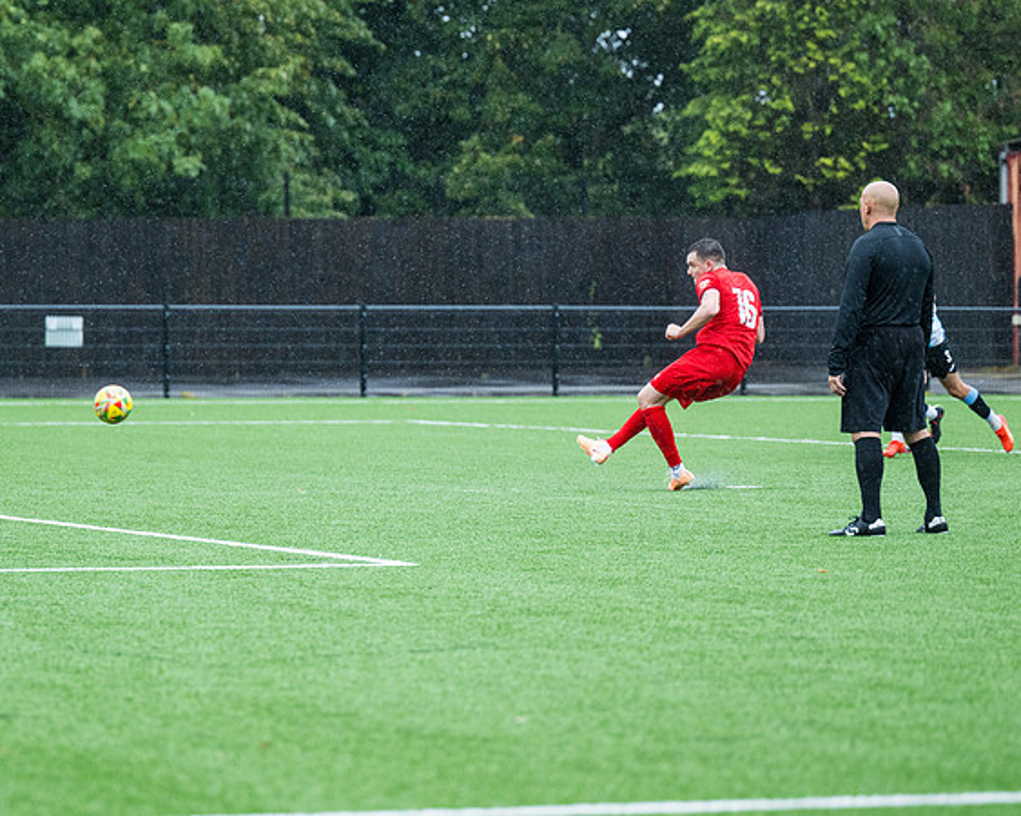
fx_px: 5699
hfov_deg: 10.2
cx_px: 430
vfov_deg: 8.2
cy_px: 456
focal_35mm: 189
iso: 1000
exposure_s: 1/2000
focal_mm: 150
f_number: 4
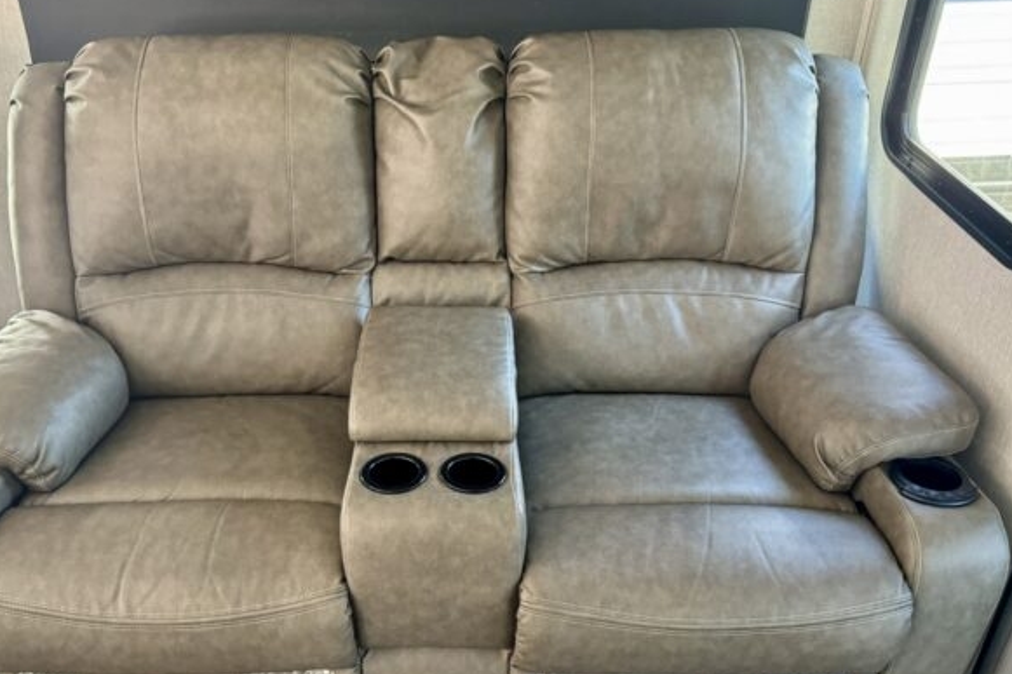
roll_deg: +1.5
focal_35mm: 33
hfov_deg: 57.2
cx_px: 465
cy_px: 392
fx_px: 927
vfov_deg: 39.8
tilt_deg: -31.9
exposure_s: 1/42
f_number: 1.78
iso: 800
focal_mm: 6.76
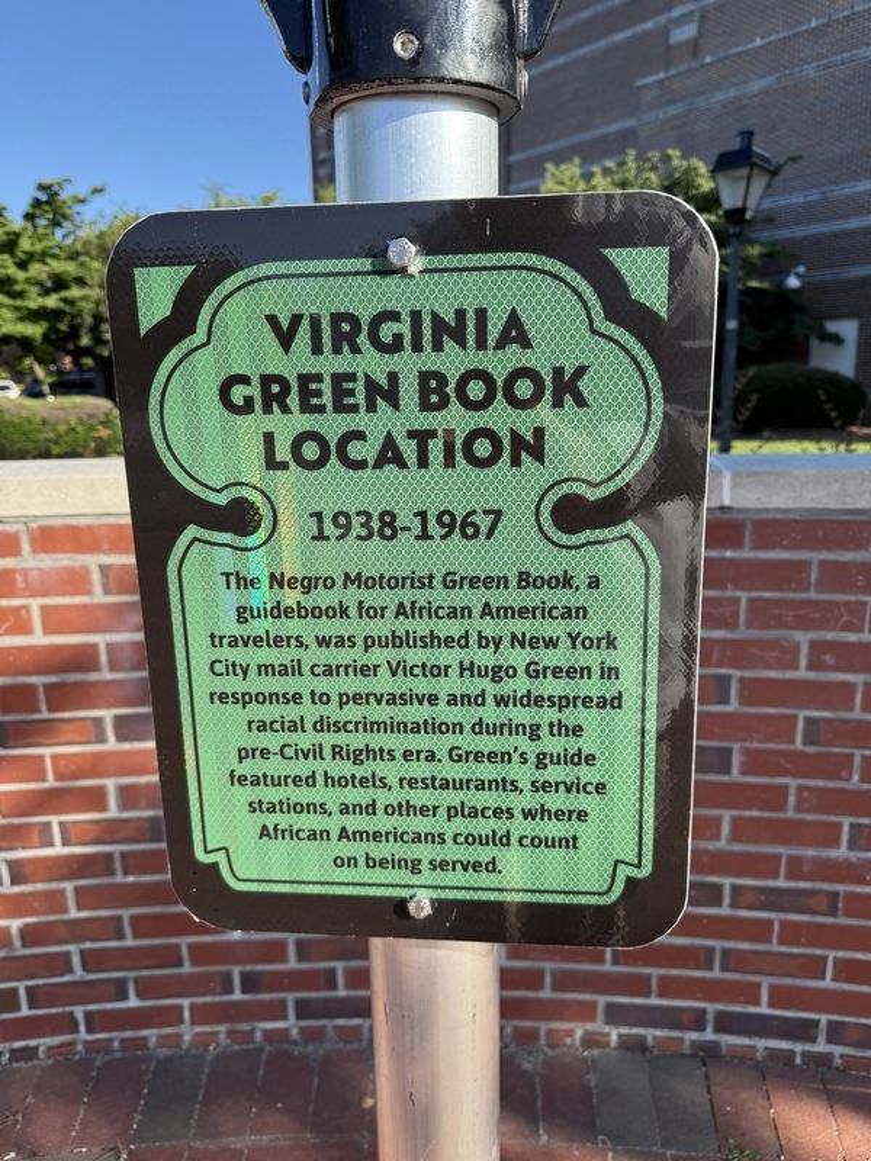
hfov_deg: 56.8
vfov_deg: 71.6
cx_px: 436
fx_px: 805
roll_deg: +0.4
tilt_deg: -13.1
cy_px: 580
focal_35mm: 24
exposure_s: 1/1493
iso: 80
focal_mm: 6.76
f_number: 1.78
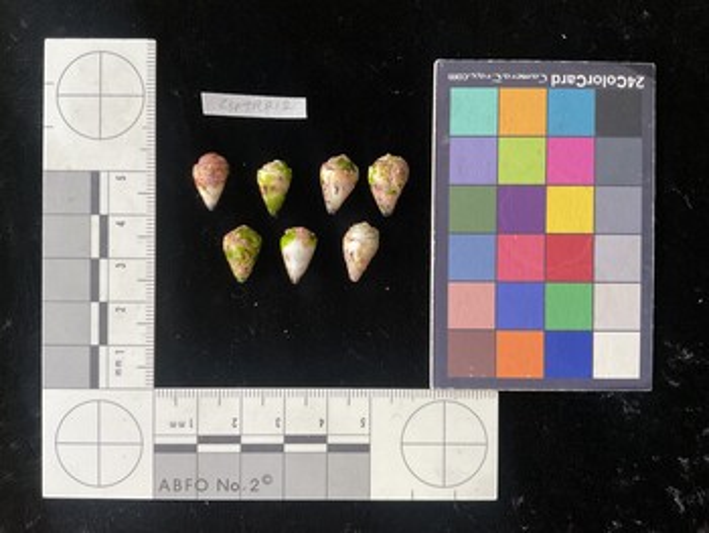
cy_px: 266
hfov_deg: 61.6
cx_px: 354
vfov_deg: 48.3
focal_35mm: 29
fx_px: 594
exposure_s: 1/60
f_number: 1.8
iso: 160
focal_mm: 3
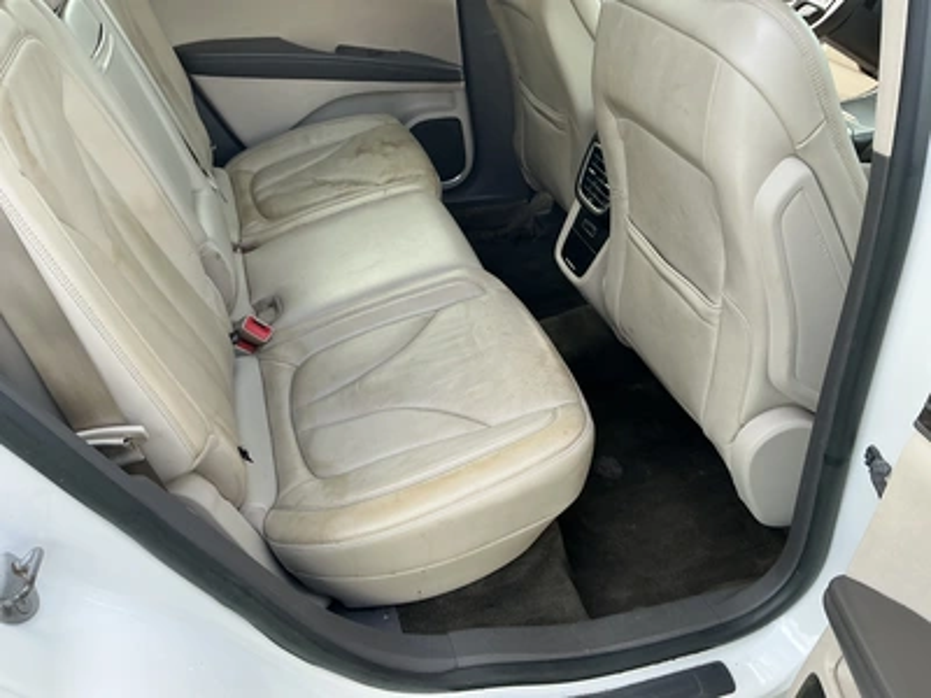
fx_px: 753
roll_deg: -2.1
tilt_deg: -36.9
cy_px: 349
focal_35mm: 28
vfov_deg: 49.7
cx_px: 466
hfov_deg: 63.4
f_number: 1.8
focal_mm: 3
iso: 32
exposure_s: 1/122
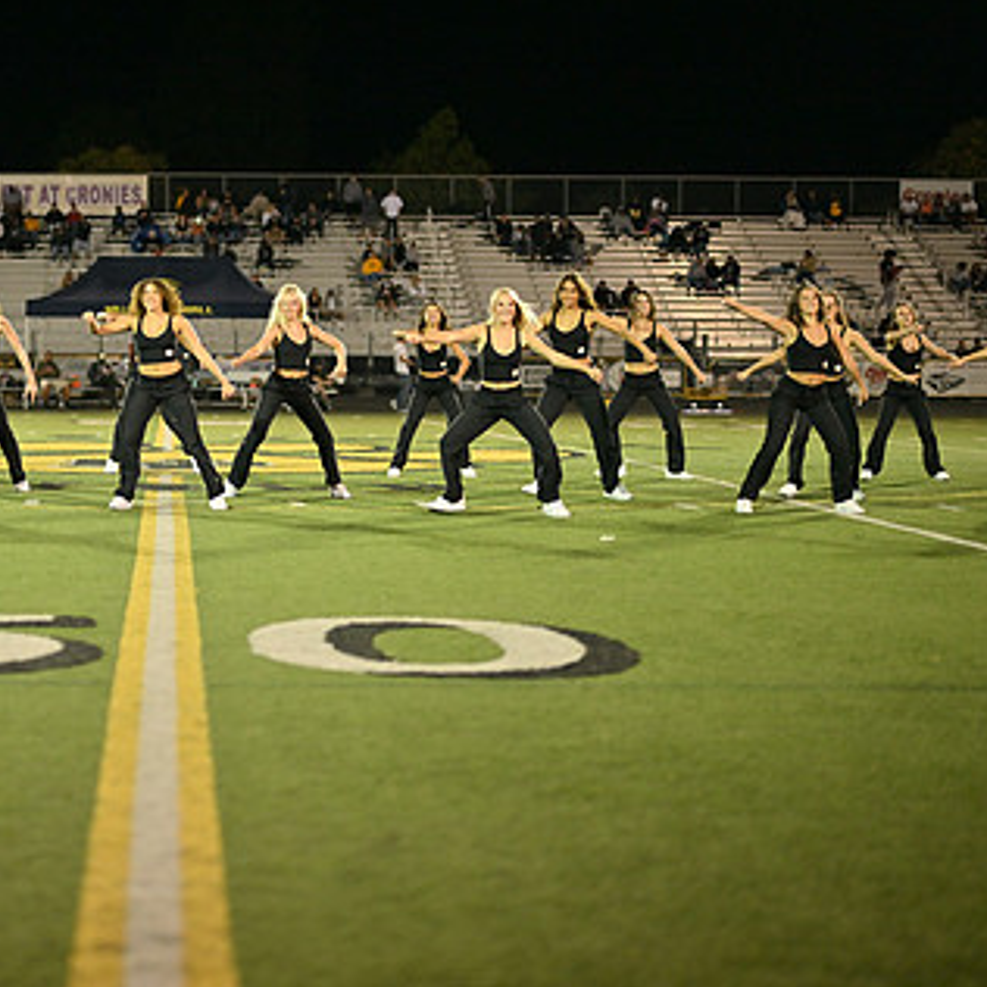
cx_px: 178
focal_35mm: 78
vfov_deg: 22.2
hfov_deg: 21.9
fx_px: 2516
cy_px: 417
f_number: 1.2
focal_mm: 50
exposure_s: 1/500
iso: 400
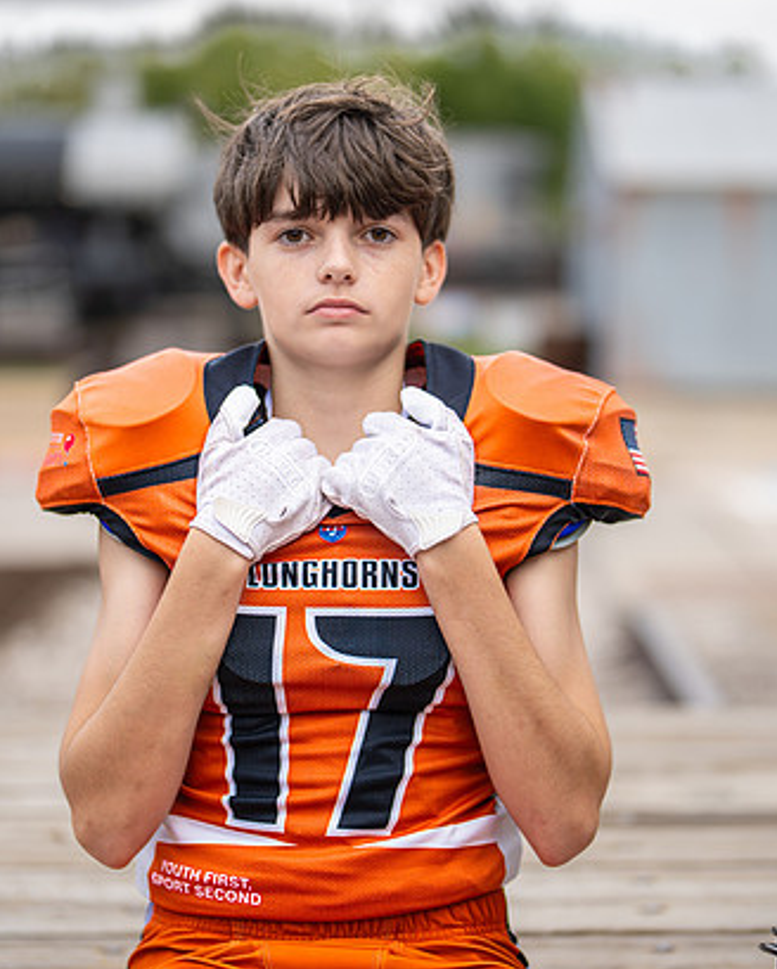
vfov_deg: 22.2
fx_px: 2468
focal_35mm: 86
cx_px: 390
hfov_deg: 17.9
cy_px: 486
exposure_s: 1/500
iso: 100
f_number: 1.2
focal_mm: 50
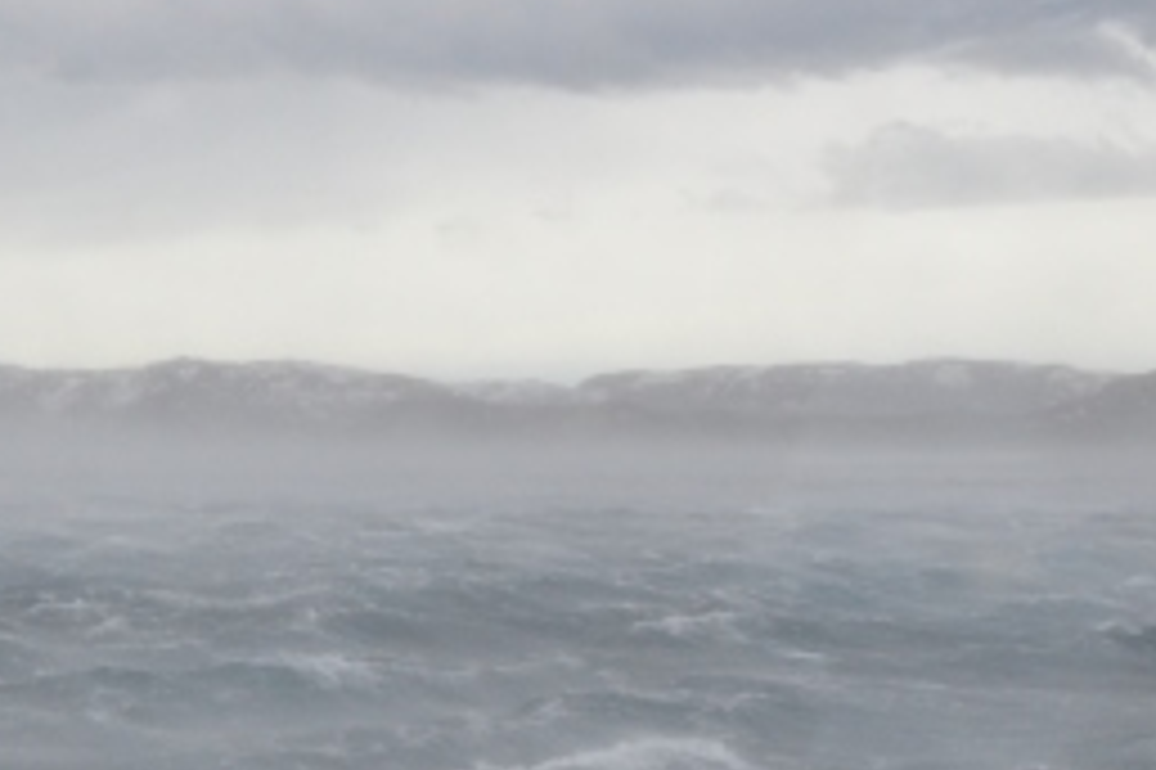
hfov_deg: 20.0
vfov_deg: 13.9
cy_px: 552
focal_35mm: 98
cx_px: -94
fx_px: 3145
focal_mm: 24
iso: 400
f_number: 9
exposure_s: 1/100
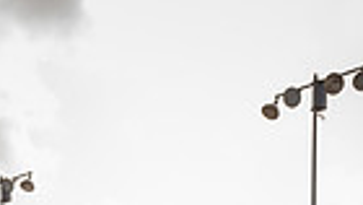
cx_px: 8
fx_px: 973
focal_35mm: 101
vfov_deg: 9.9
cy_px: 558
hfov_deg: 20.5
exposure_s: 1/250
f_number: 6.3
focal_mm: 30
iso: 50
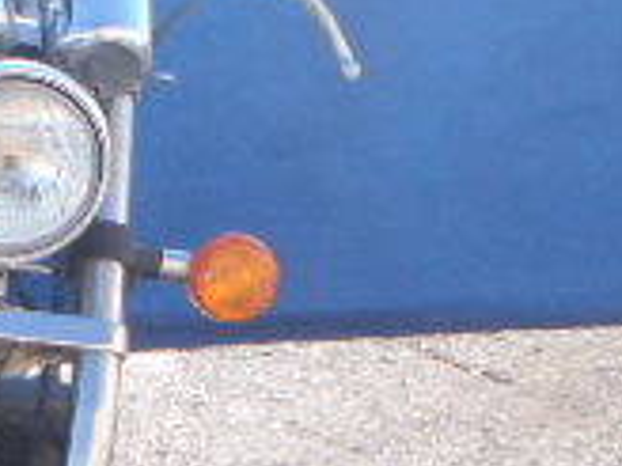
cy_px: 409
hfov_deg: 11.1
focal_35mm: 164
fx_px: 2947
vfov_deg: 9.0
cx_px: -573
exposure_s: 1/100
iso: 80
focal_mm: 7.57
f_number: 5
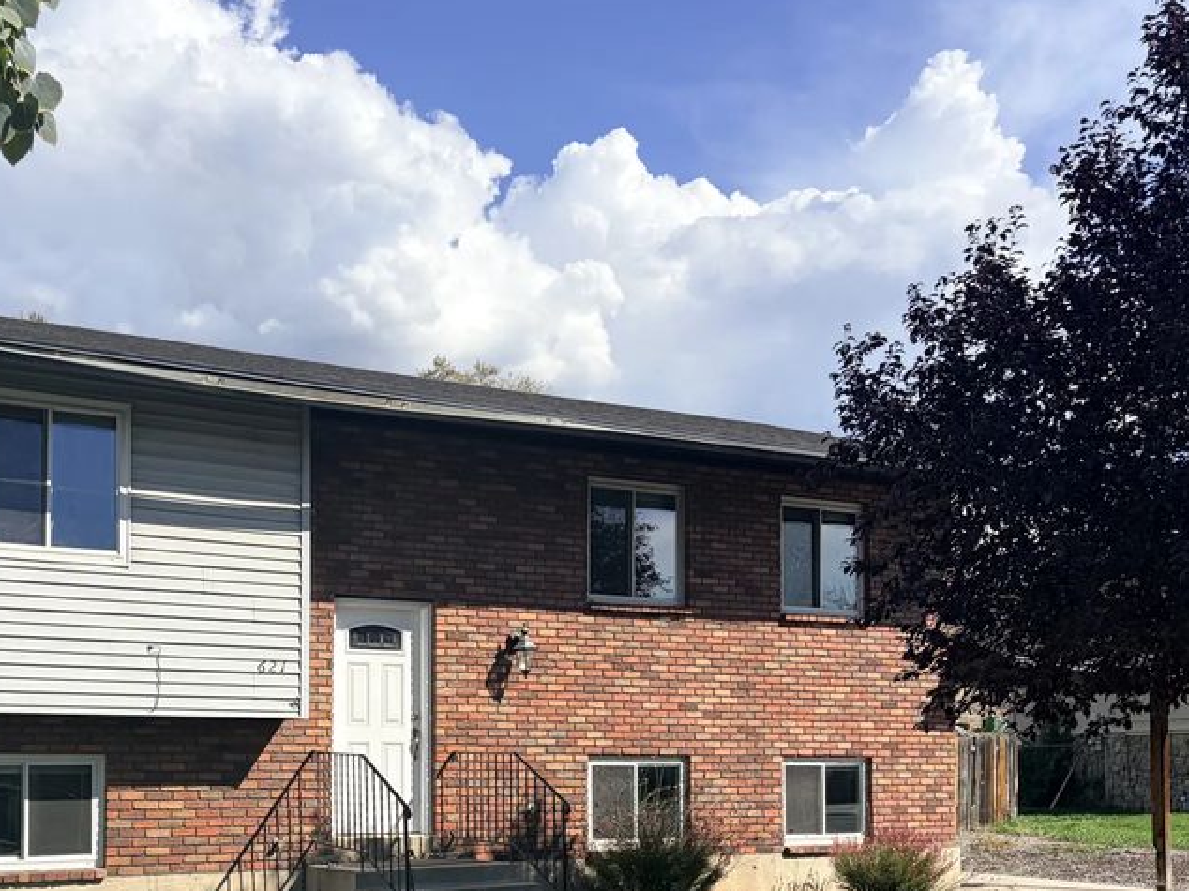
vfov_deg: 33.4
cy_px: 709
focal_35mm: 42
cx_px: 396
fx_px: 1442
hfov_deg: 44.2
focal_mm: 5.96
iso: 64
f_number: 1.6
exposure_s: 1/4950
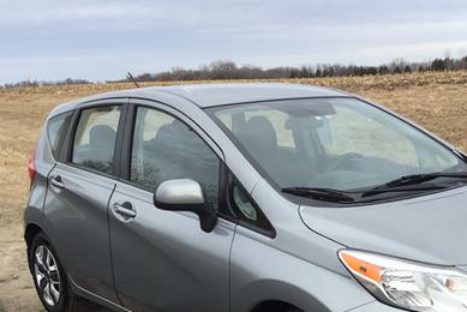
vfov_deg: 25.2
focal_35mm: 53
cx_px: 318
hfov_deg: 37.0
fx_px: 688
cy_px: 247
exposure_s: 1/429
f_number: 2.4
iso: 25
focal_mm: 3.3
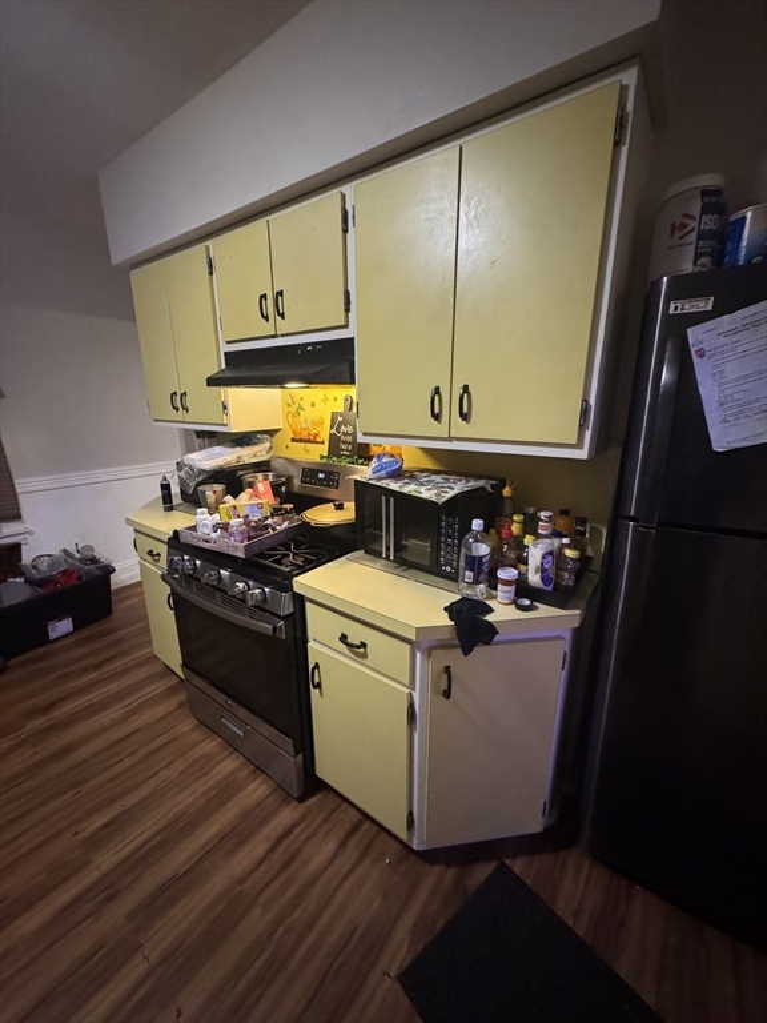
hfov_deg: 85.7
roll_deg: +0.1
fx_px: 414
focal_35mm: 14
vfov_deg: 102.1
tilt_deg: -14.2
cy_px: 512
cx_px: 384
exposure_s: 1/60
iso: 1250
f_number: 2.2
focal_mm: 2.22
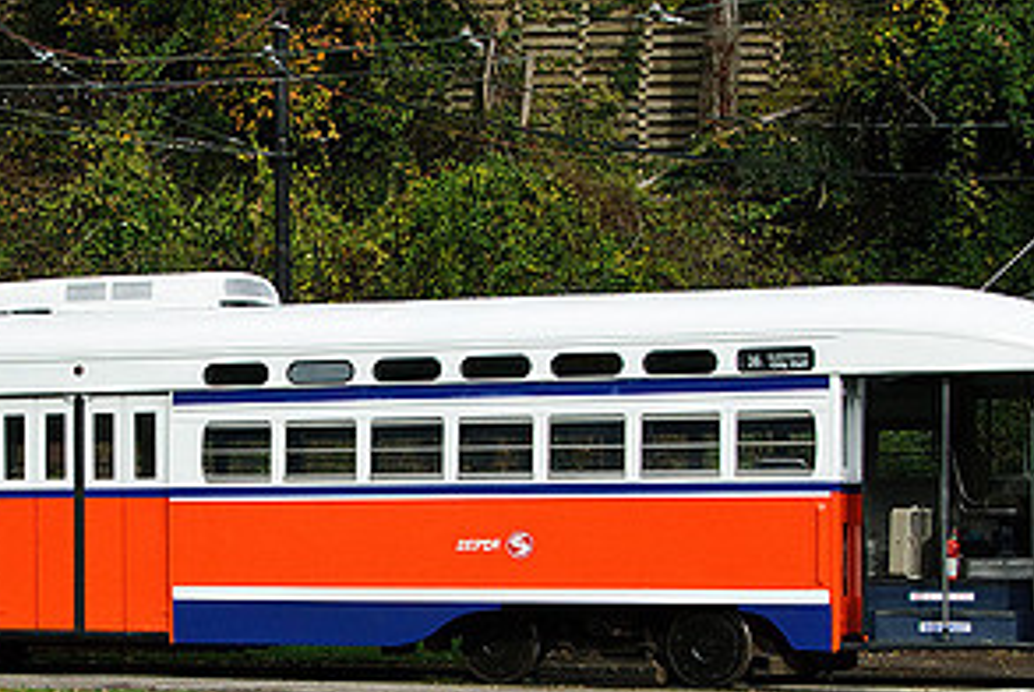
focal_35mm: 86
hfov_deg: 23.4
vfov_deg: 15.9
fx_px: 2472
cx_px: 261
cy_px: 505
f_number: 7.1
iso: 400
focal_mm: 29
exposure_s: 1/160
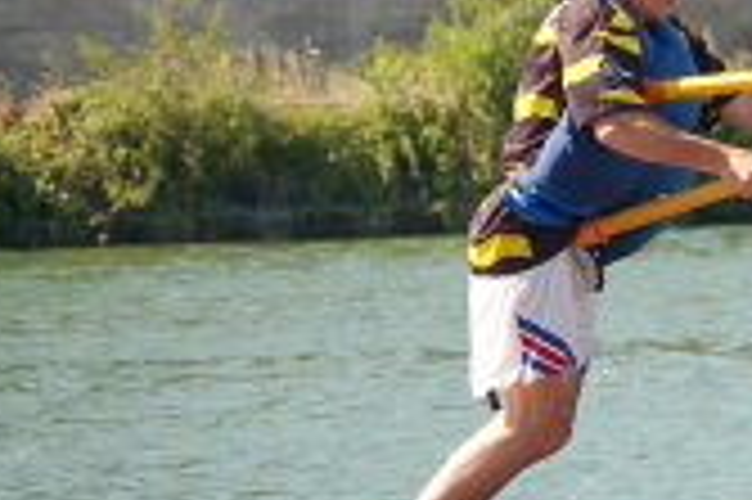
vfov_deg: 2.5
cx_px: 1297
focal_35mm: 546
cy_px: 162
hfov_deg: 3.8
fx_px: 11392
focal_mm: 95
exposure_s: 1/800
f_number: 4.8
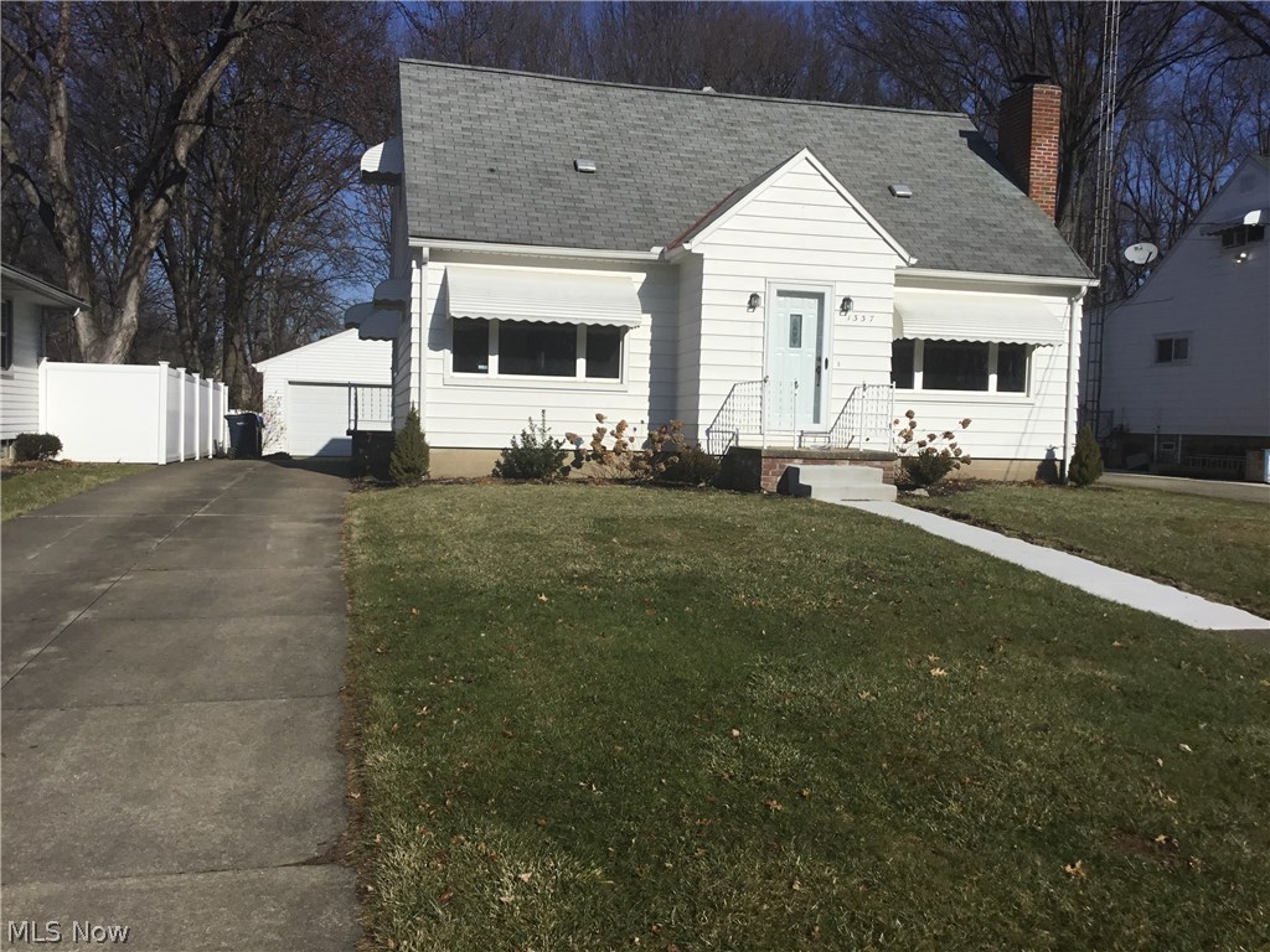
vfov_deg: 45.4
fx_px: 1137
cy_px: 476
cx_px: 635
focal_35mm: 31
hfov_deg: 58.4
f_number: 2.4
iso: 25
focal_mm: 3.3
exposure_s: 1/3268
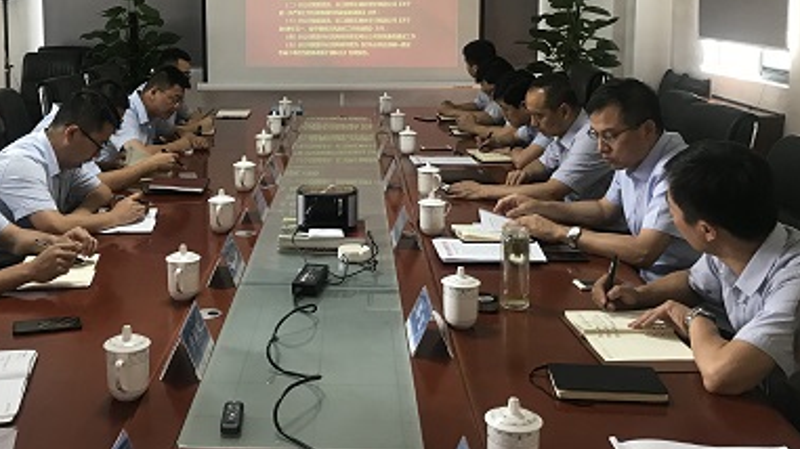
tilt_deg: -5.8
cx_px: 311
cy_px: 111
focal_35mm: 44
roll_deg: +0.3
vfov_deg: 26.7
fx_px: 933
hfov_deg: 46.1
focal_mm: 3.99
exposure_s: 1/27
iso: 40
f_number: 1.8
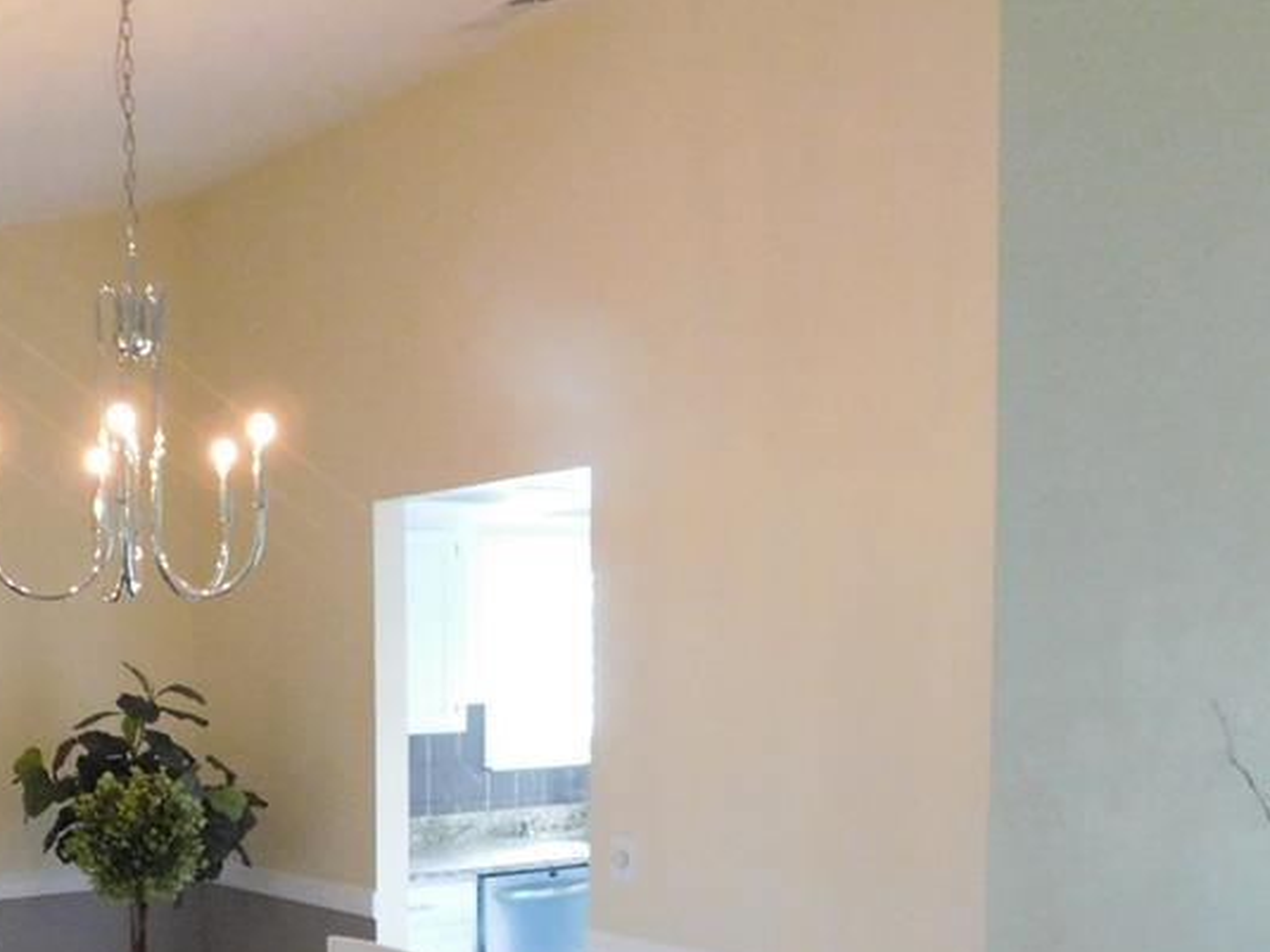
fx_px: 1614
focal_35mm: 44
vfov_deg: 31.8
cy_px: 793
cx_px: 192
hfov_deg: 40.5
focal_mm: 4
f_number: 3
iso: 800
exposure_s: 1/6
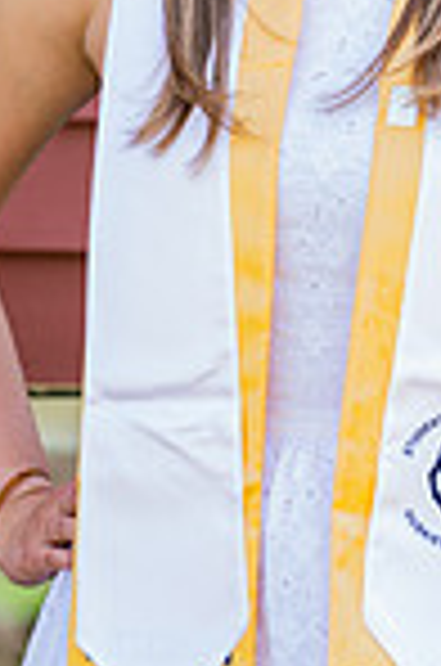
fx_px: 12239
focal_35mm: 663
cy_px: 112
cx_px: 396
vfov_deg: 3.1
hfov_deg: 2.1
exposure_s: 1/200
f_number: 2.8
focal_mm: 145
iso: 100
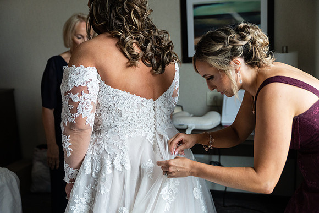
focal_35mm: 42
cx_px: 160
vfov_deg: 31.9
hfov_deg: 46.4
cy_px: 106
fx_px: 372
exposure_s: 1/1000
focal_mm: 42
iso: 2000
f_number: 2.8
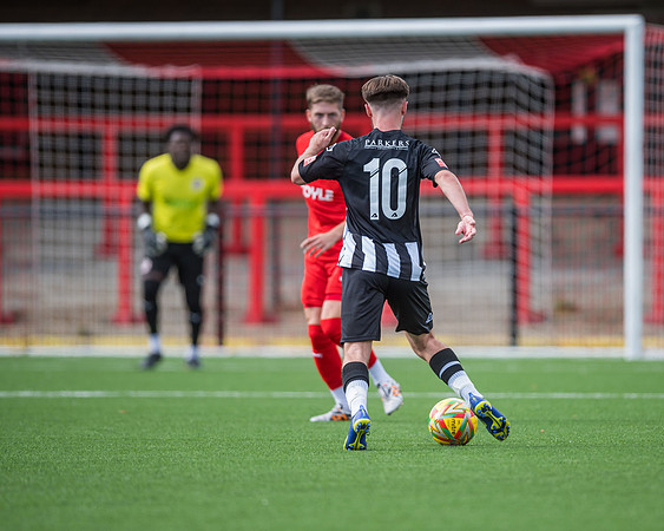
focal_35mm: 539
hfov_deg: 3.6
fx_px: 10580
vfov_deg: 2.9
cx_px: 392
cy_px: 289
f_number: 2.8
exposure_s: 1/2000
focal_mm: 400
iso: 400
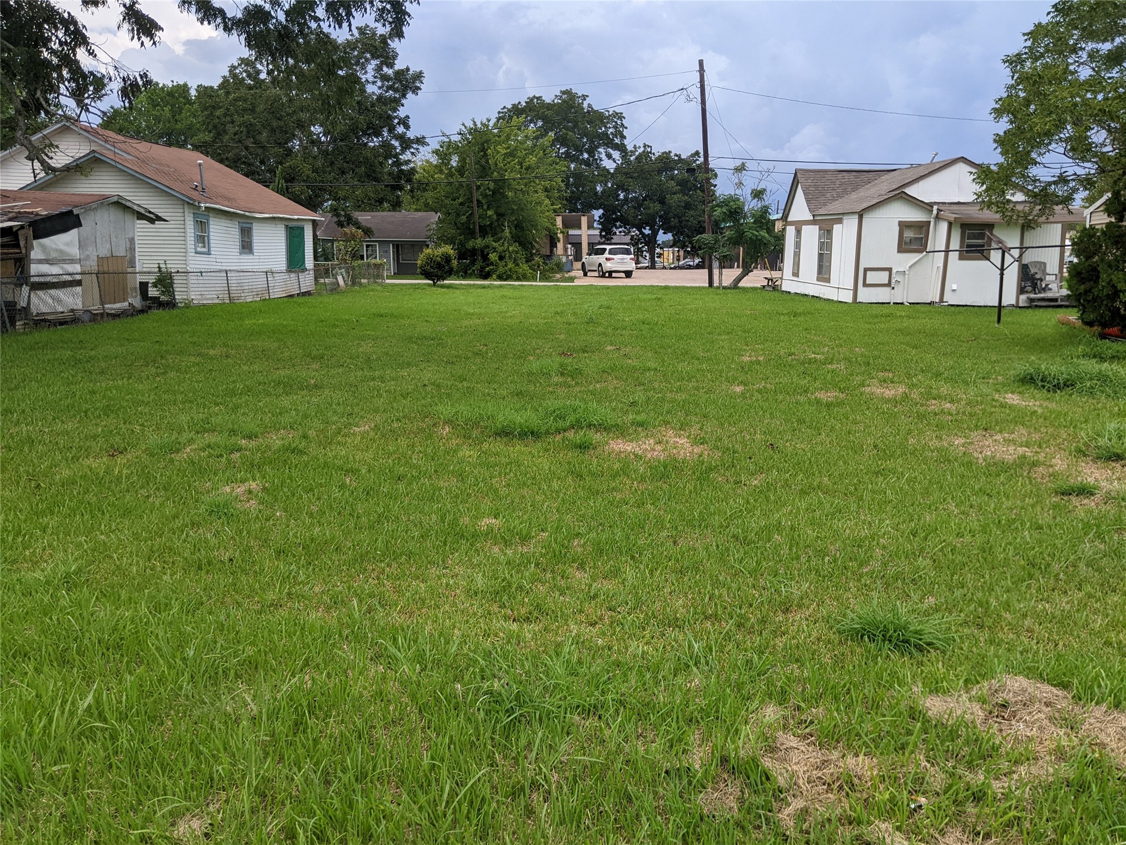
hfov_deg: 65.3
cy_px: 422
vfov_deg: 51.4
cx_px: 563
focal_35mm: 27
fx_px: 878
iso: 51
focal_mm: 4.44
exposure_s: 1/2611
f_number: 1.8
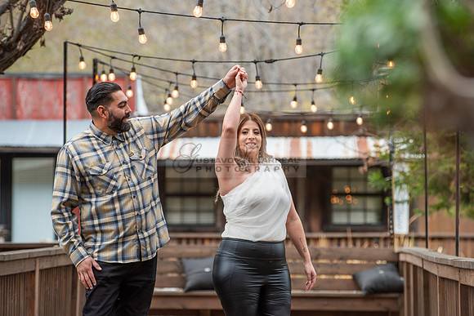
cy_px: 158
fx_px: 2430
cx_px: 244
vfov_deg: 7.4
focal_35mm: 185
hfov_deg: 11.1
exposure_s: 1/160
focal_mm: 175
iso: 400
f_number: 4
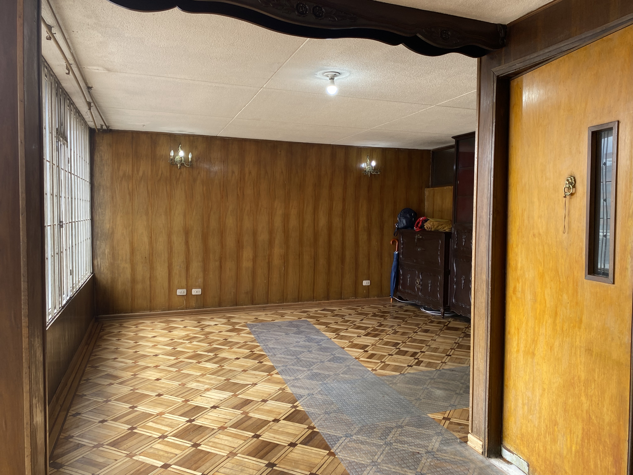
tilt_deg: -2.2
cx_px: 316
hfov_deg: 67.3
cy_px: 238
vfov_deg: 53.1
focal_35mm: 26
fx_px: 475
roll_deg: -0.2
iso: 50
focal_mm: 4.25
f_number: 1.8
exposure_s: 1/121
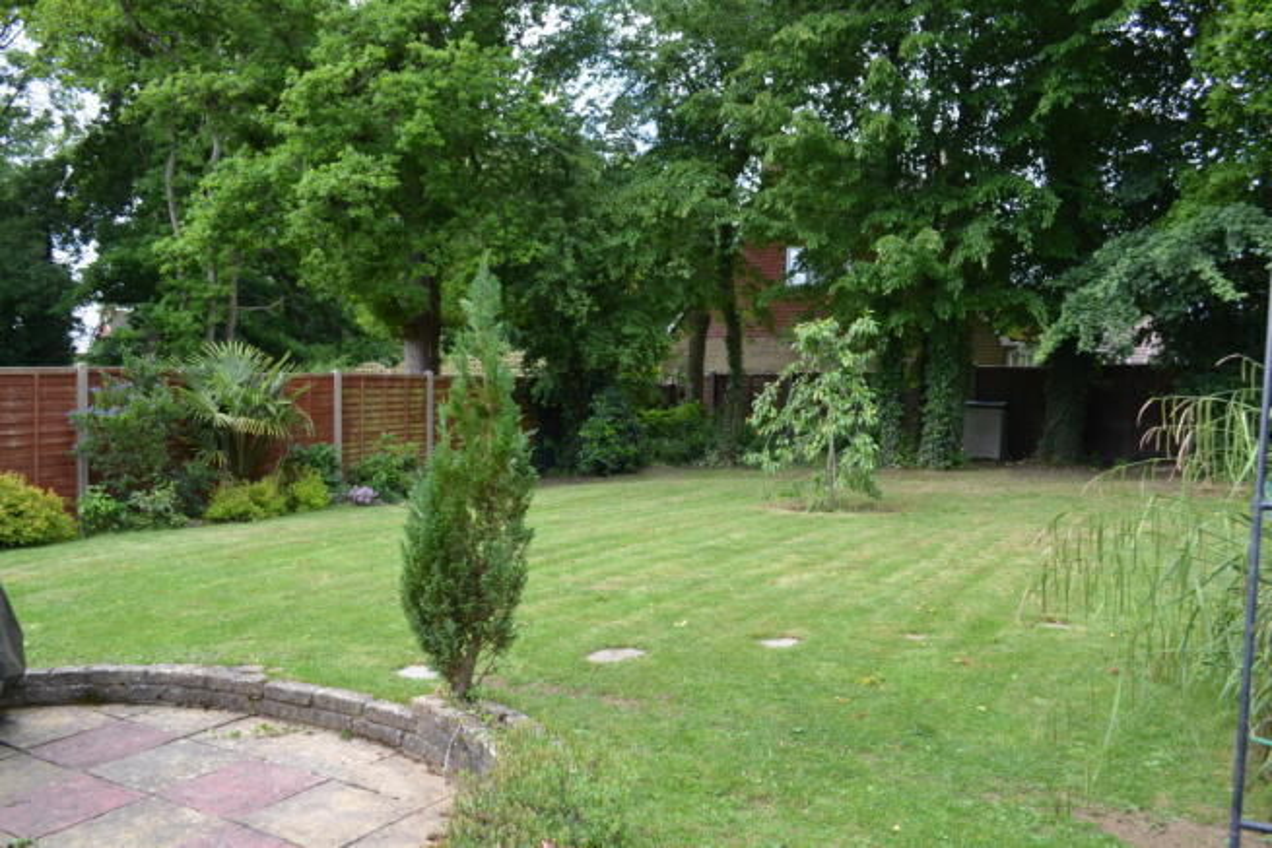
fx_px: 954
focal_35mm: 27
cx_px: 636
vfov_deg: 48.0
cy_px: 424
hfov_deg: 67.4
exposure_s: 1/125
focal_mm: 18
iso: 250
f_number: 5.6
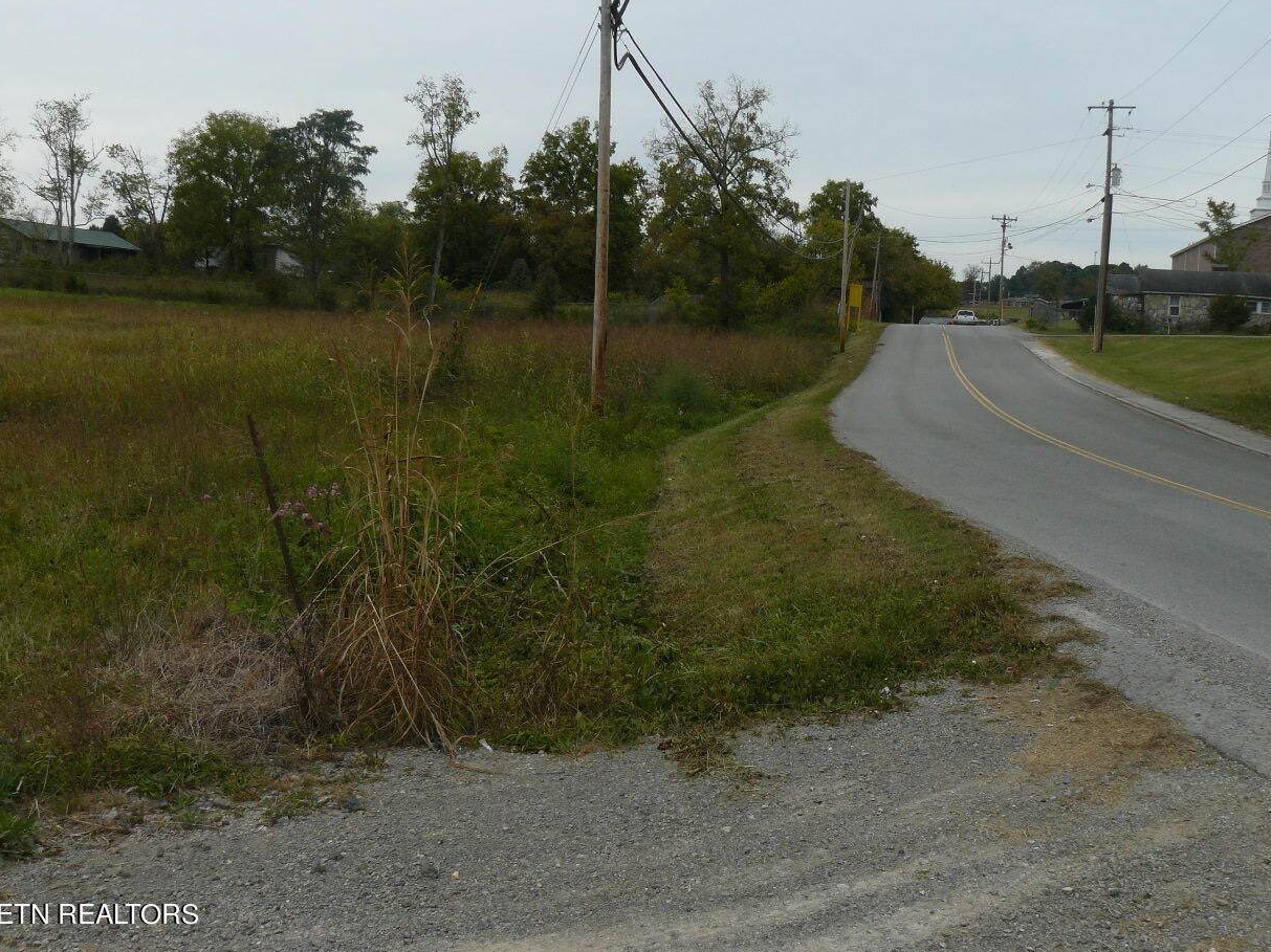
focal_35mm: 38
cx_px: 660
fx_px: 1395
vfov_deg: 37.7
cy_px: 456
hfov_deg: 49.0
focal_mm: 6
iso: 100
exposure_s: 1/320
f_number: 5.6
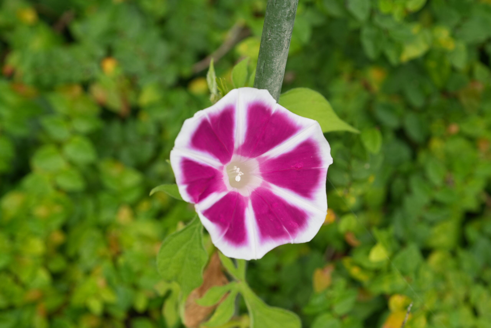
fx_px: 682
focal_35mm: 50
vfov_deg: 27.0
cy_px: 164
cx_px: 246
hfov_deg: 39.6
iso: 640
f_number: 5.6
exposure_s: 1/500
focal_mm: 50
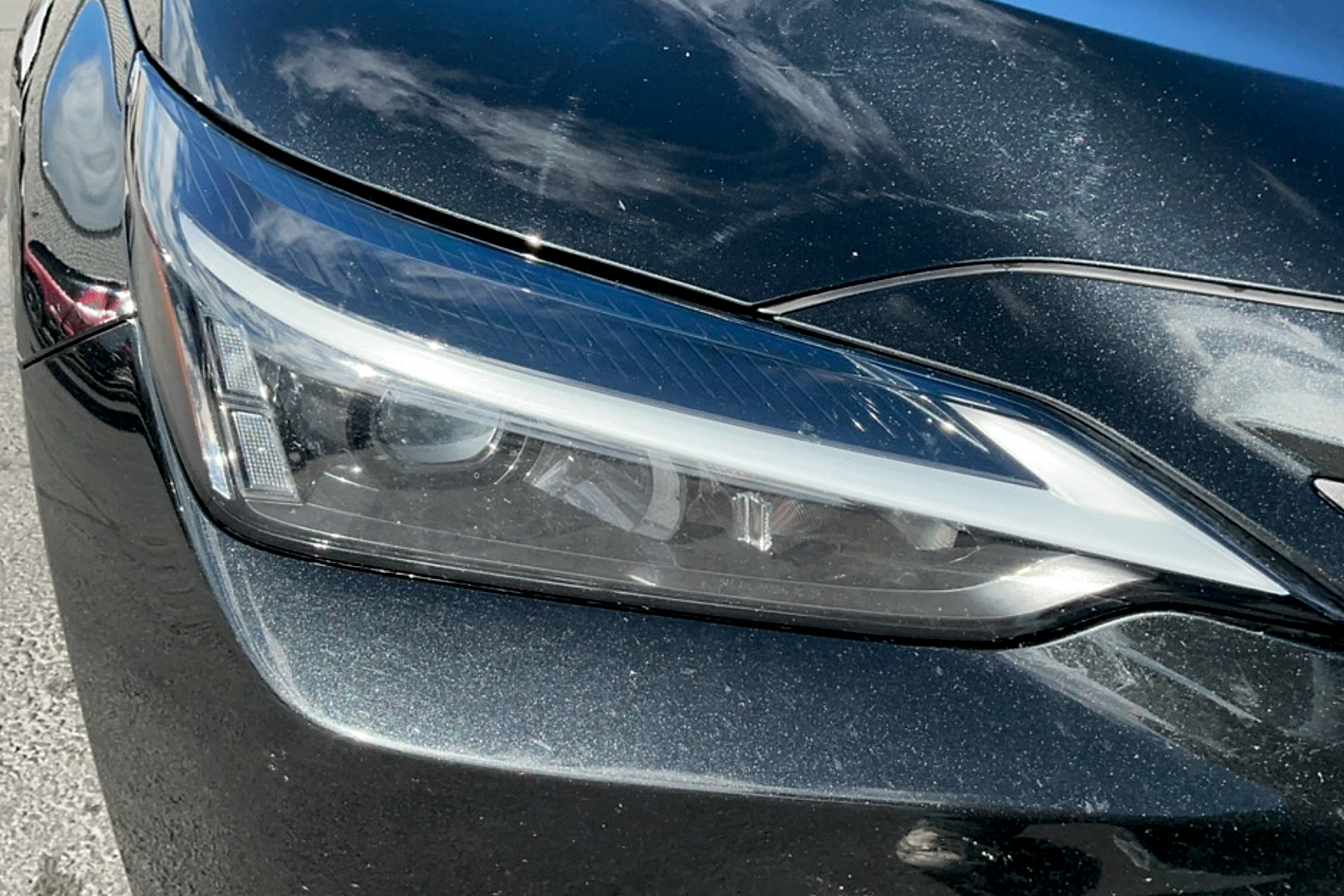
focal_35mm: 32
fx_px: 1195
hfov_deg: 58.7
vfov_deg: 41.1
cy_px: 472
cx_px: 681
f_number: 1.8
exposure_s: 1/1055
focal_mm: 3
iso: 32
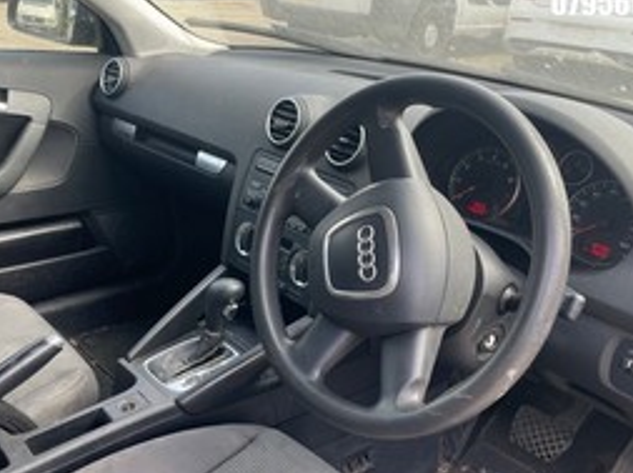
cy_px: 283
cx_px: 293
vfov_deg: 39.4
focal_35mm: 36
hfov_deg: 51.4
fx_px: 657
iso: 32
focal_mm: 4.2
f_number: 1.6
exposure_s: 1/161
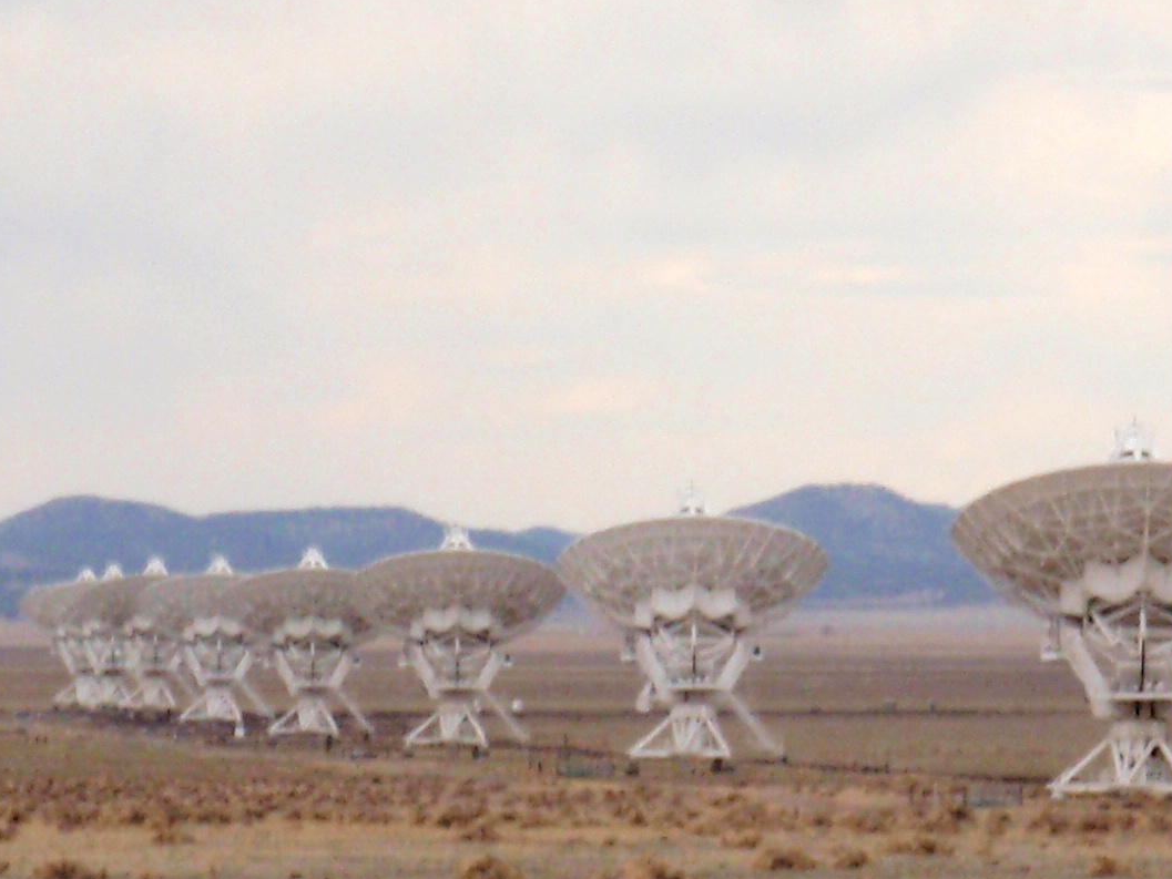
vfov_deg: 3.9
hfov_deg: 5.2
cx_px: 809
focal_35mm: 383
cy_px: 386
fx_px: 12969
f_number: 5.1
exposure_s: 1/320
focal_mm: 18.2
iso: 64
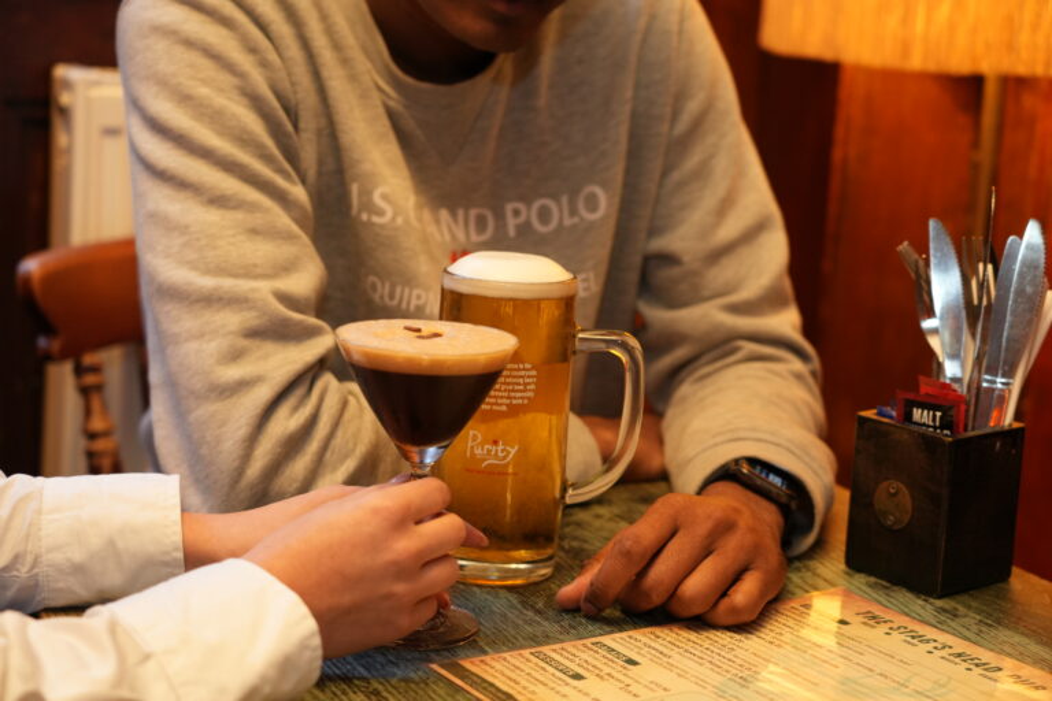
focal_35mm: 65
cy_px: 350
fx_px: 1899
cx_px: 526
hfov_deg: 31.0
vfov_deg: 20.9
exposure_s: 1/25
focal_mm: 65
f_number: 4
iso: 2000
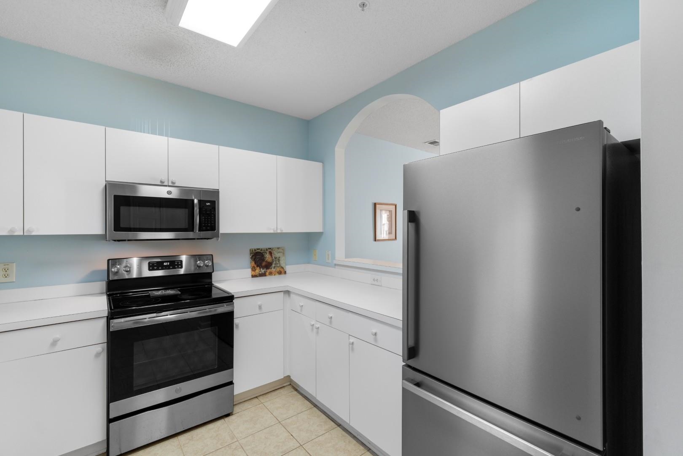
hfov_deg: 100.4
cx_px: 342
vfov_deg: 77.3
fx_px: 285
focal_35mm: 15
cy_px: 228
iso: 100
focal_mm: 10
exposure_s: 1/15
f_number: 4.5
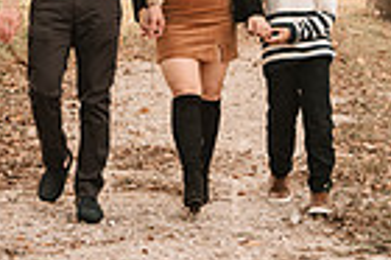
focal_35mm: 151
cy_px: -130
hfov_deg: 13.6
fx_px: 1638
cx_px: 87
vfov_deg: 8.8
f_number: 4
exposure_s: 1/200
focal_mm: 35
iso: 320
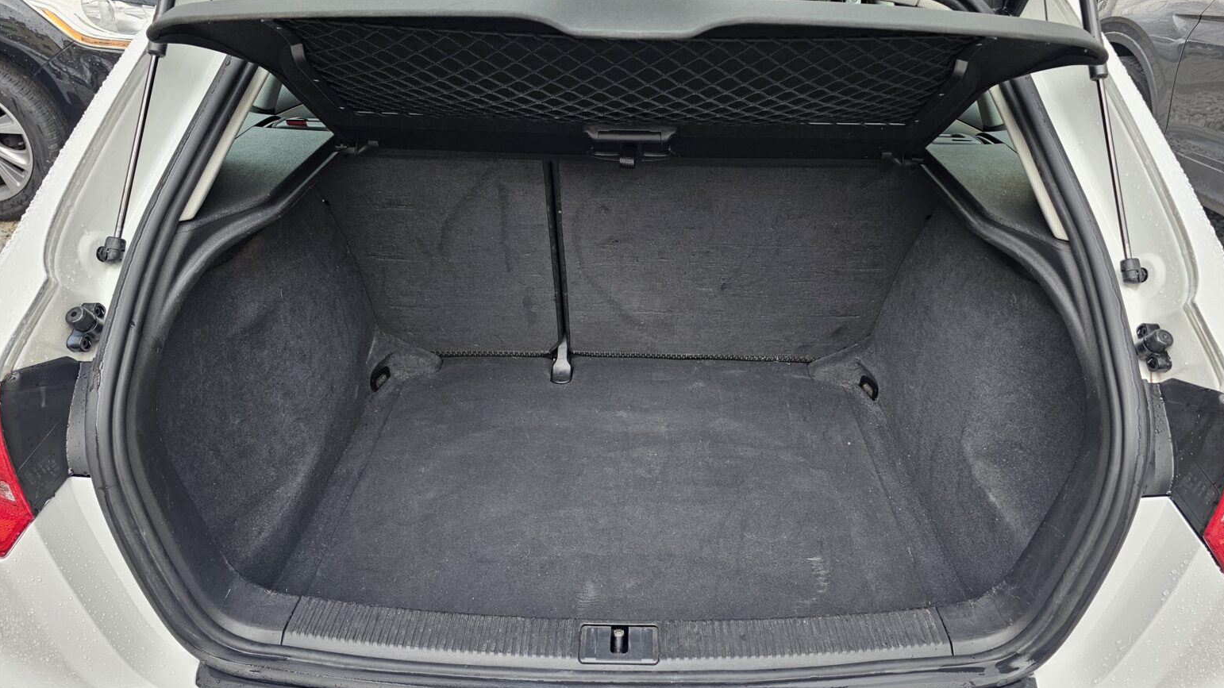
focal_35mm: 26
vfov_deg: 44.3
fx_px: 844
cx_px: 633
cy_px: 297
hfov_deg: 71.9
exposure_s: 1/190
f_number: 1.7
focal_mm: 6.3
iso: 100
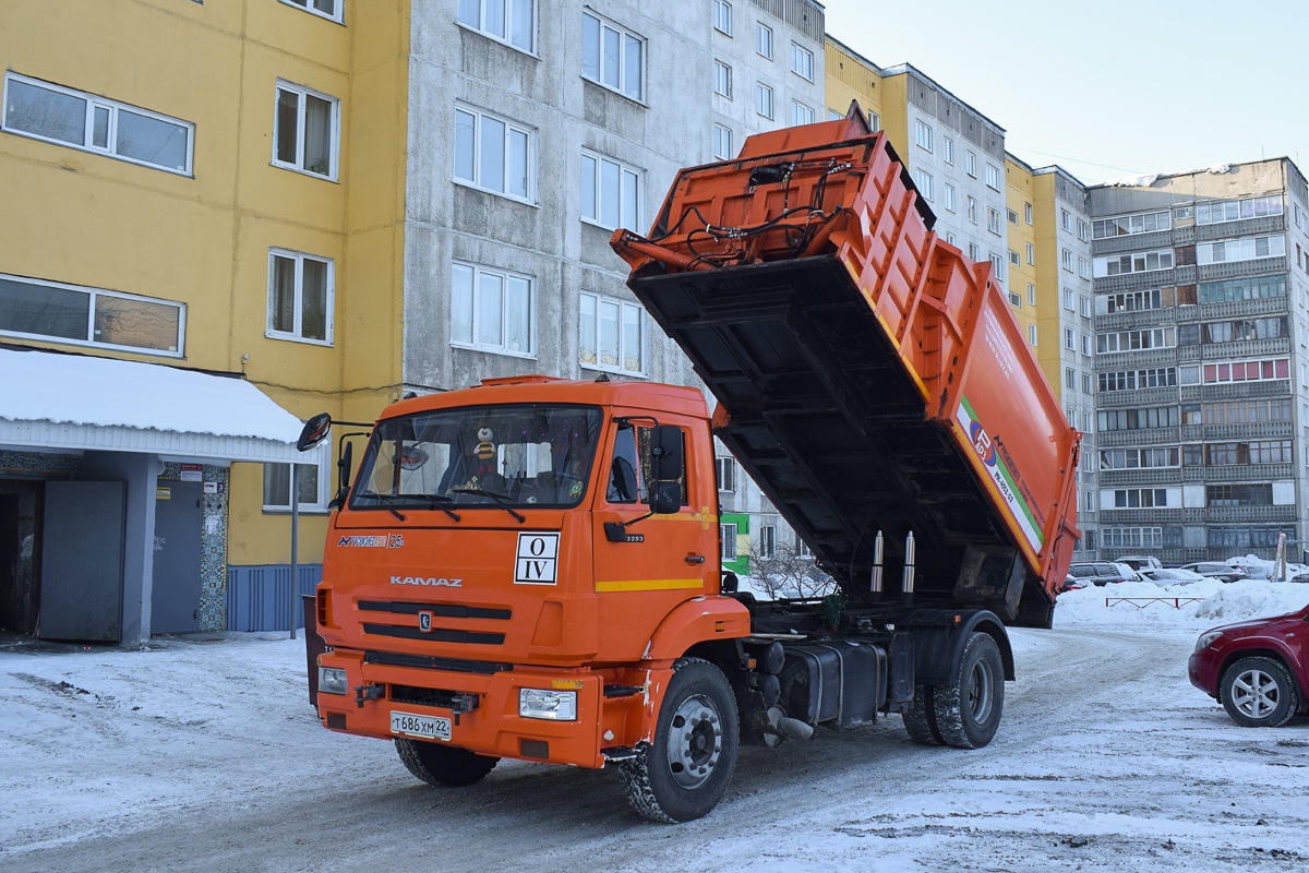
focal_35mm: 27
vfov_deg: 47.9
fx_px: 982
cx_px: 654
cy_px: 436
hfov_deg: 67.4
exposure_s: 1/250
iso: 360
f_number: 8
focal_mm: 18
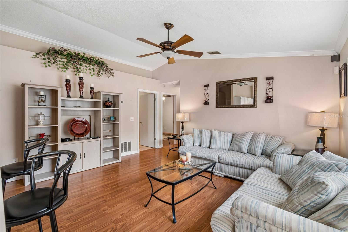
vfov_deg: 77.3
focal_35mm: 15
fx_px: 145
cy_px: 116
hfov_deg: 100.4
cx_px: 174
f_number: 7.1
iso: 100
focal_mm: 10
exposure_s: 1/5
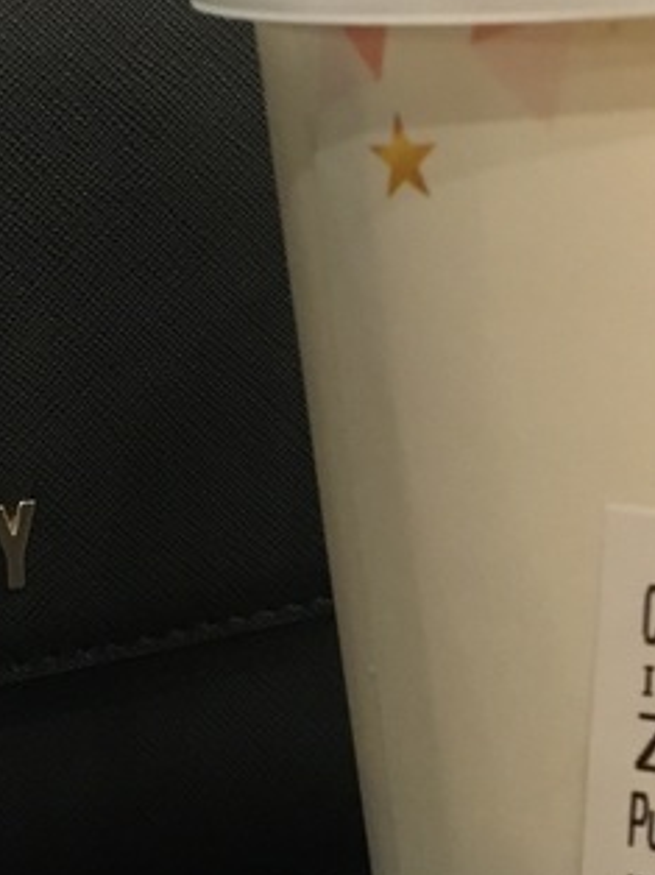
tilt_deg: -13.1
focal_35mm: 85
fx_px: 2147
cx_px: 229
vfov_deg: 23.0
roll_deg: +1.6
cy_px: 457
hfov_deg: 17.3
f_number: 2.2
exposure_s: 1/17
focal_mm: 4.15
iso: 320
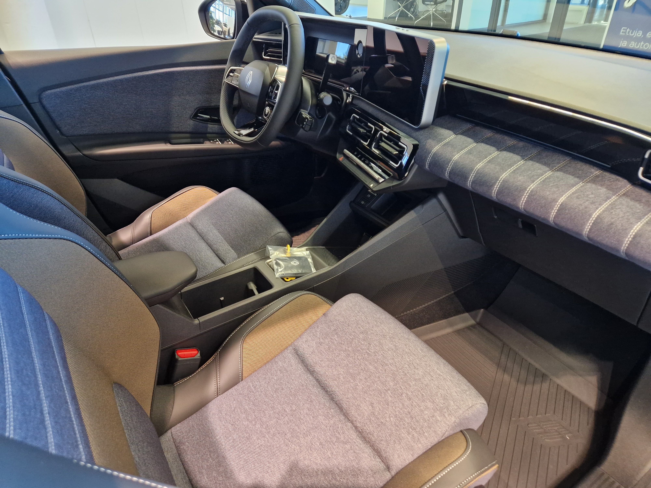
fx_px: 433
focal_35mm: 23
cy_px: 244
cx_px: 326
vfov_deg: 58.9
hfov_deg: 73.9
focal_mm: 5.4
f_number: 1.8
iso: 400
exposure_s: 1/100
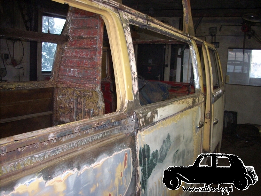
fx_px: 279
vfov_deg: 38.7
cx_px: 130
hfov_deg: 50.1
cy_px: 98
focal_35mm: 37
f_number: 2.8
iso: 200
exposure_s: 1/60
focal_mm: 6.2
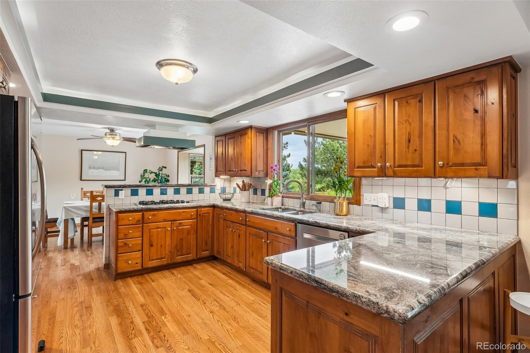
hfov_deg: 95.0
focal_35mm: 16
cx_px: 265
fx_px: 243
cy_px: 176
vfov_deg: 72.0
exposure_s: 1/30
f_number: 8
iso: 500
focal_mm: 11
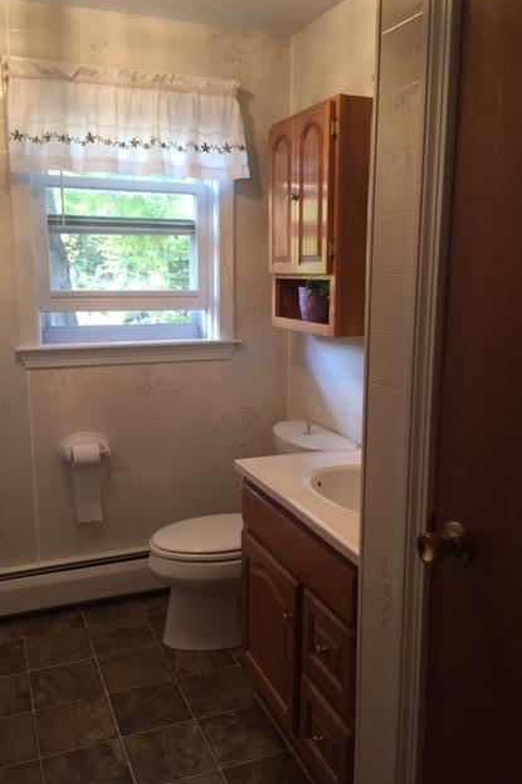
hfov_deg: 42.3
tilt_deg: -11.0
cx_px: 252
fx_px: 675
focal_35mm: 31
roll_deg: -0.2
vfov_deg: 60.3
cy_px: 396
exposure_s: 1/30
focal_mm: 4.15
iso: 40
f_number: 2.2
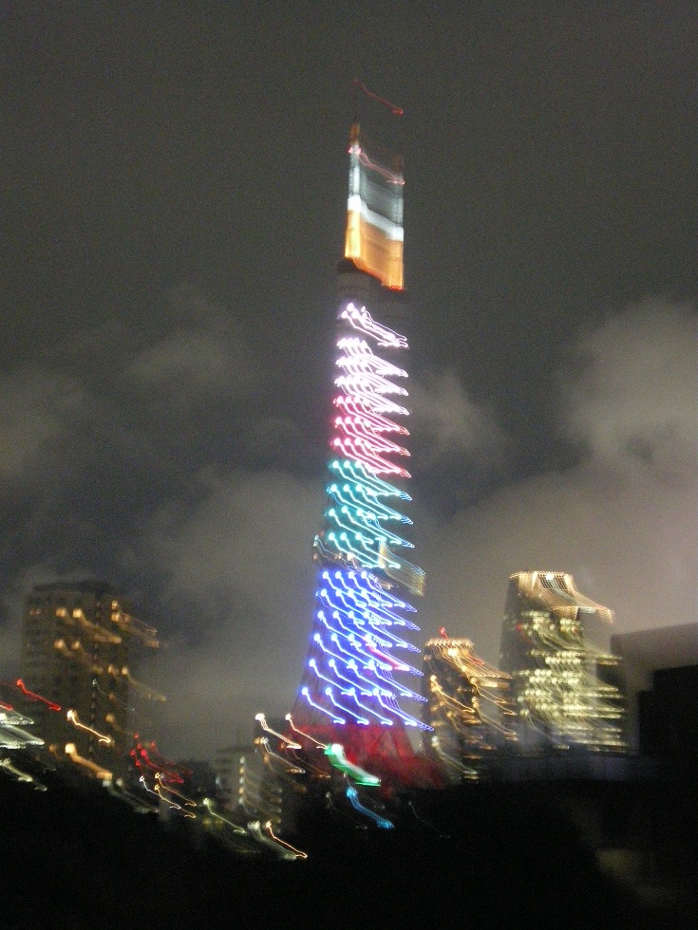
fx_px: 2043
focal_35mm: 76
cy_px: 465
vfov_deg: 25.7
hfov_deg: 19.4
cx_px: 349
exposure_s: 1
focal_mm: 13.3
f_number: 4.9
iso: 800
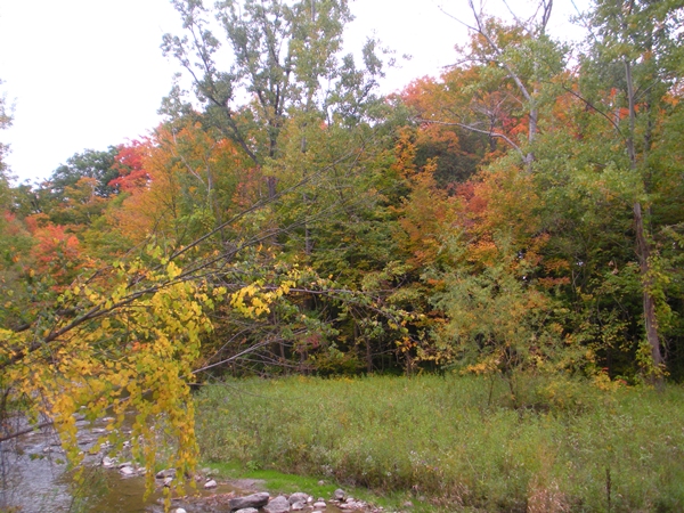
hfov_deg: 51.4
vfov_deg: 39.7
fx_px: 711
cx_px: 342
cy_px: 256
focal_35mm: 36
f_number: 3.5
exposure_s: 1/124
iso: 124
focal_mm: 6.3
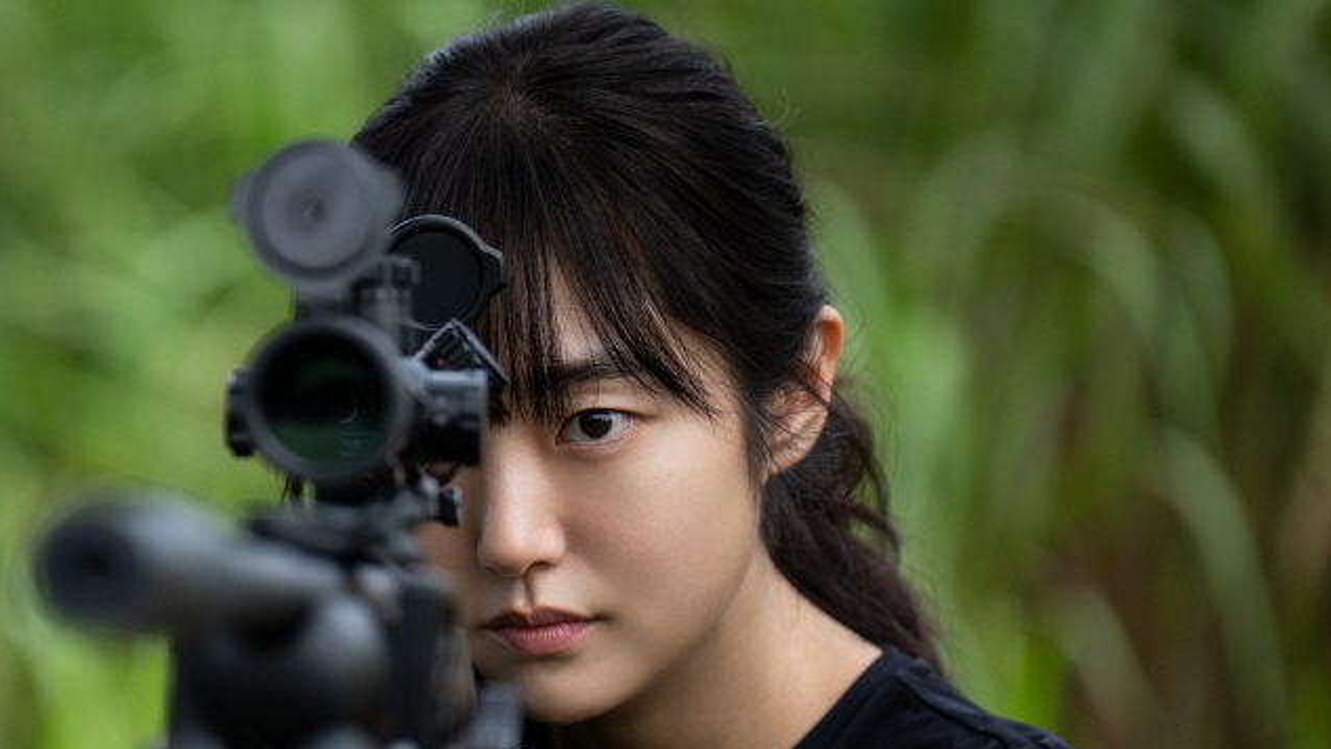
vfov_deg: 3.7
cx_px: 343
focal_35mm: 331
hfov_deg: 6.5
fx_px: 11681
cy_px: 634
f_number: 2.8
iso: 400
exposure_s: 1/2500
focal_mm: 200
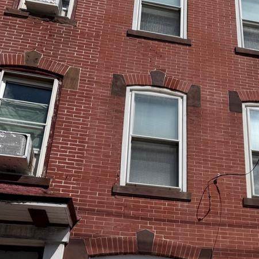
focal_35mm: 51
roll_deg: +1.7
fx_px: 432
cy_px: 271
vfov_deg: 30.5
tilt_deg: +28.3
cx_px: 233
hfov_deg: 31.8
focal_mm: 6.76
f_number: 1.78
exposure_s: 1/9091
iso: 80
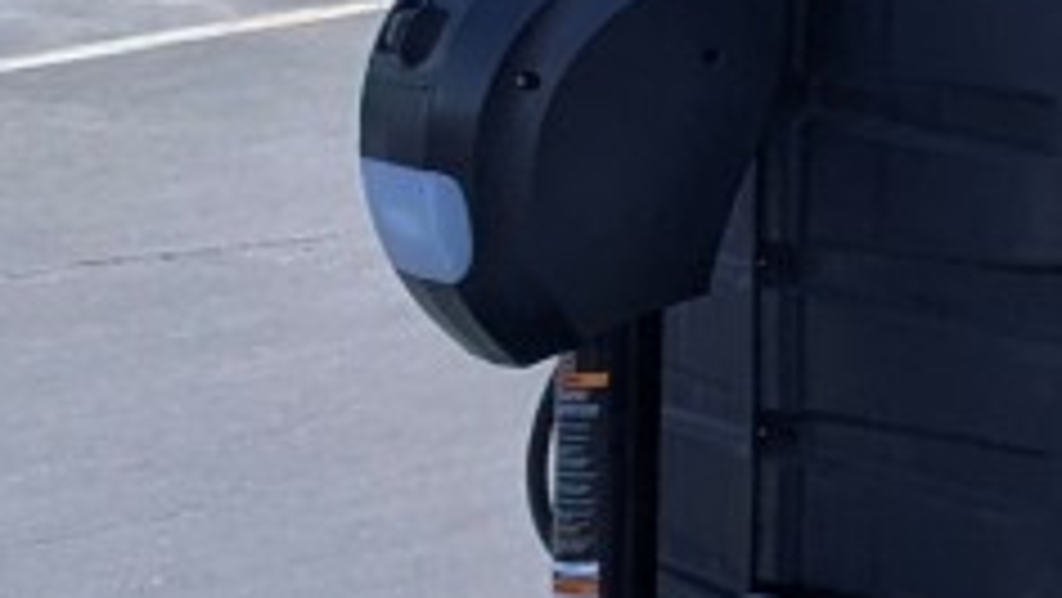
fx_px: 4367
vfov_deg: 7.4
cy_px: -719
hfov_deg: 10.6
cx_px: 2959
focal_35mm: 155
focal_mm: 6.81
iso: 46
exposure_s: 1/2571
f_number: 1.85
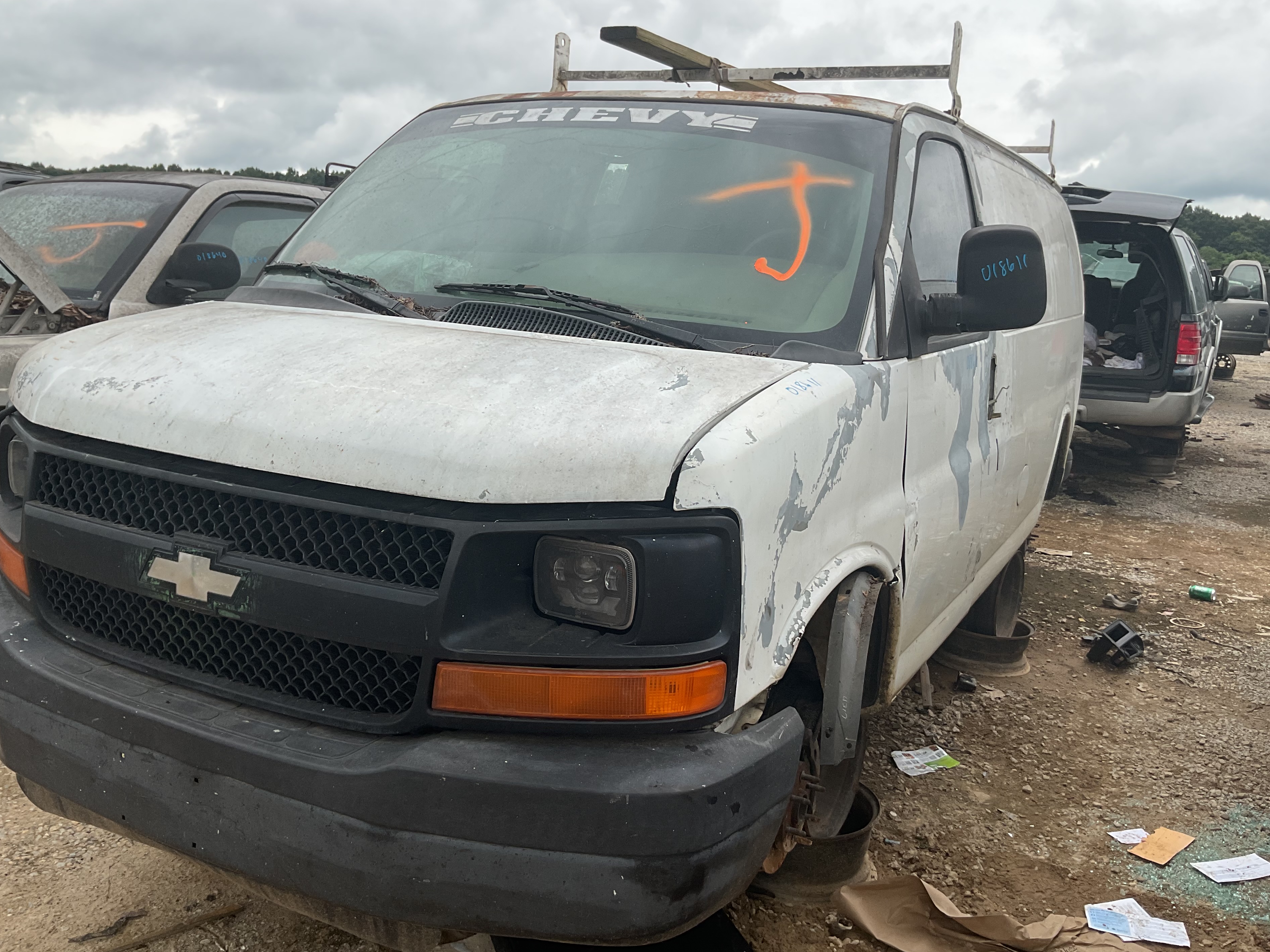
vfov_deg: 45.4
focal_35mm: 31
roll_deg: -2.6
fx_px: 1137
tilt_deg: -10.4
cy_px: 451
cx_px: 651
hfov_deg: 58.3
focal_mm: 3
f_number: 1.8
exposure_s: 1/1279
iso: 16
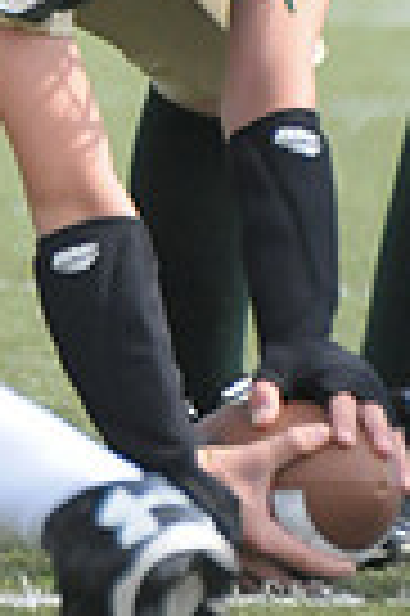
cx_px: 52
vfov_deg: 0.8
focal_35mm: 2542
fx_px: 43533
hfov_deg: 0.5
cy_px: -270
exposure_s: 1/4000
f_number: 4
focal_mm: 400
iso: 1600
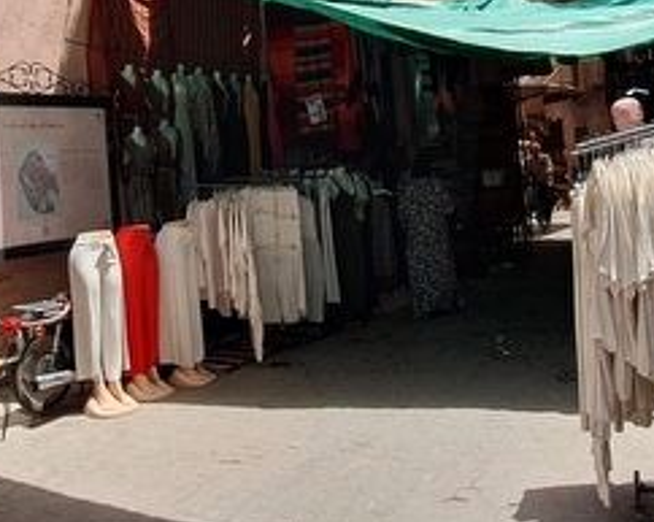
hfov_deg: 43.7
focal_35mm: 42
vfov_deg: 34.6
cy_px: 114
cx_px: 262
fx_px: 812
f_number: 2.2
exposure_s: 1/558
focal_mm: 1.8
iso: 50
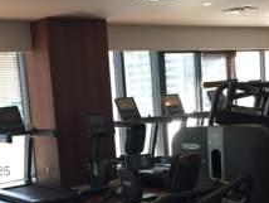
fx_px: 506
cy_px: 173
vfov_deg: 22.2
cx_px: 121
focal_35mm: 65
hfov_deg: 29.8
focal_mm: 4.15
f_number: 2.2
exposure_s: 1/60
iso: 25
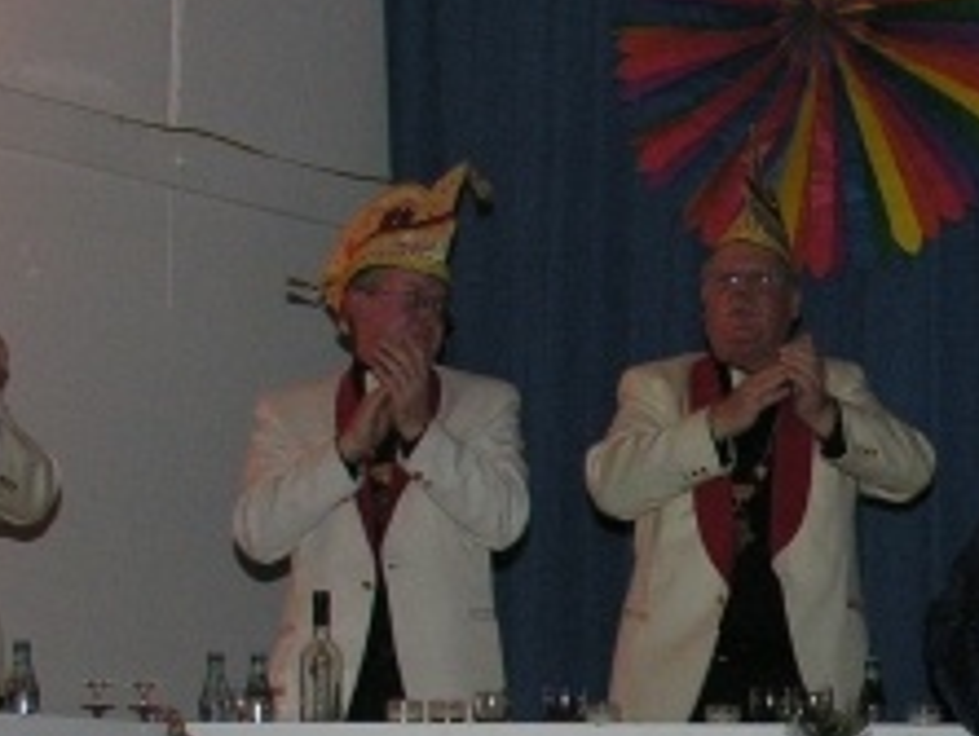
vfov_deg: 11.6
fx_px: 3567
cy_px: 784
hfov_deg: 15.0
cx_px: 1235
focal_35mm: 126
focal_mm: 8.9
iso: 200
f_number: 4
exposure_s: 1/60.1
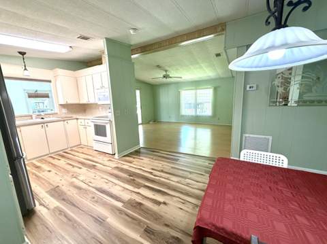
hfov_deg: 102.1
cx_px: 164
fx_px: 132
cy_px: 122
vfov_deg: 85.6
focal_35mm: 14
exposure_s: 1/120
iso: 200
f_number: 2.2
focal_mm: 2.22
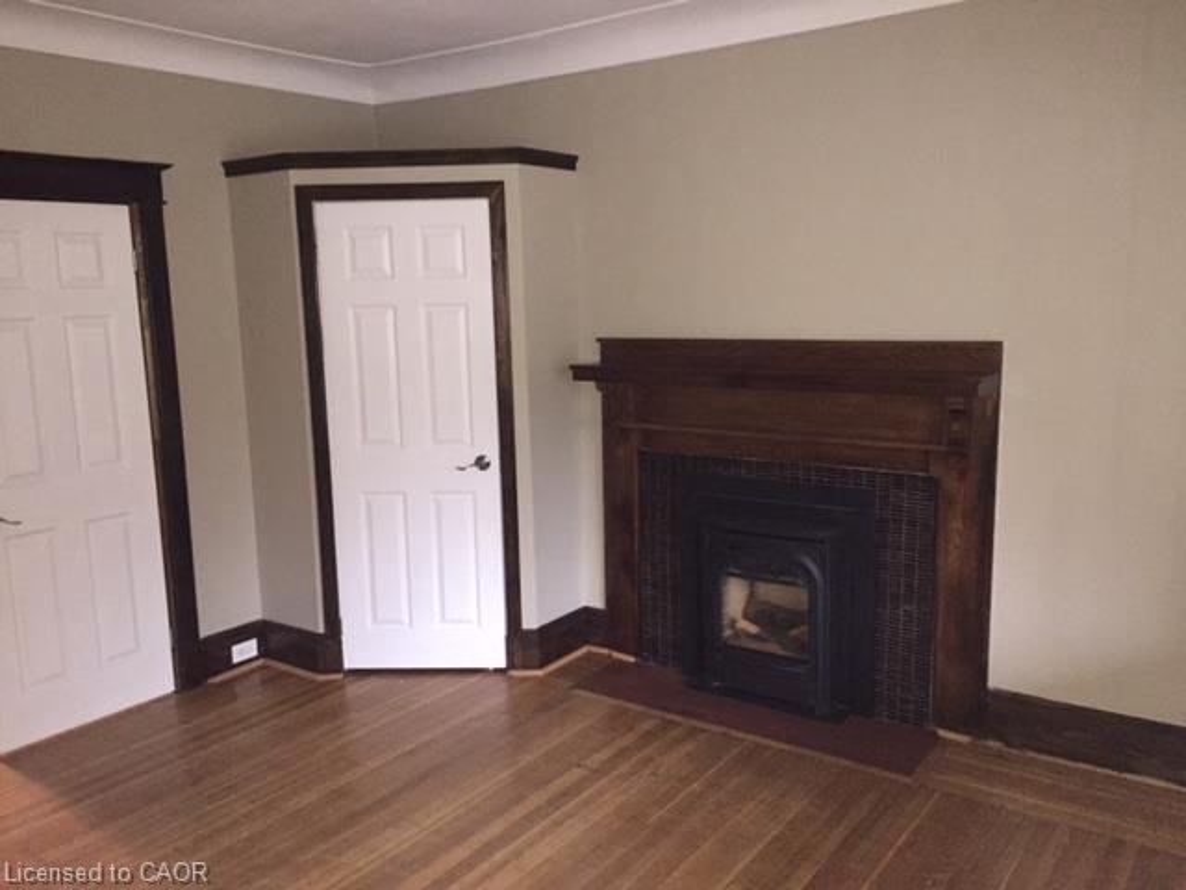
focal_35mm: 29
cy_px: 445
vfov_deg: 48.2
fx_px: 994
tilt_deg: -9.0
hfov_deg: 61.7
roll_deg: +0.9
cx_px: 593
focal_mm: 4.15
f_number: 2.2
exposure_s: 1/16
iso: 400
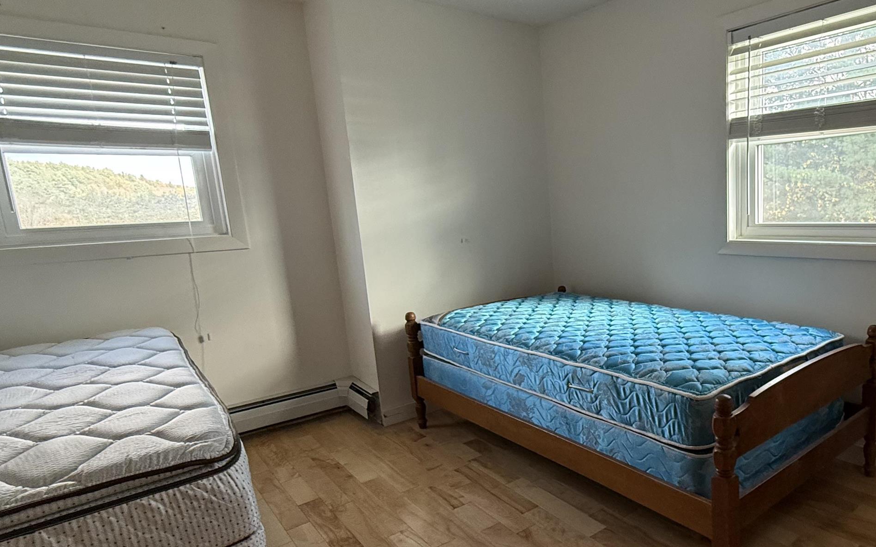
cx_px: 627
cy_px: 300
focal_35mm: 24
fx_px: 573
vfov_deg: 51.0
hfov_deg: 71.1
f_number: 2.2
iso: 250
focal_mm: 2.22
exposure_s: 1/99
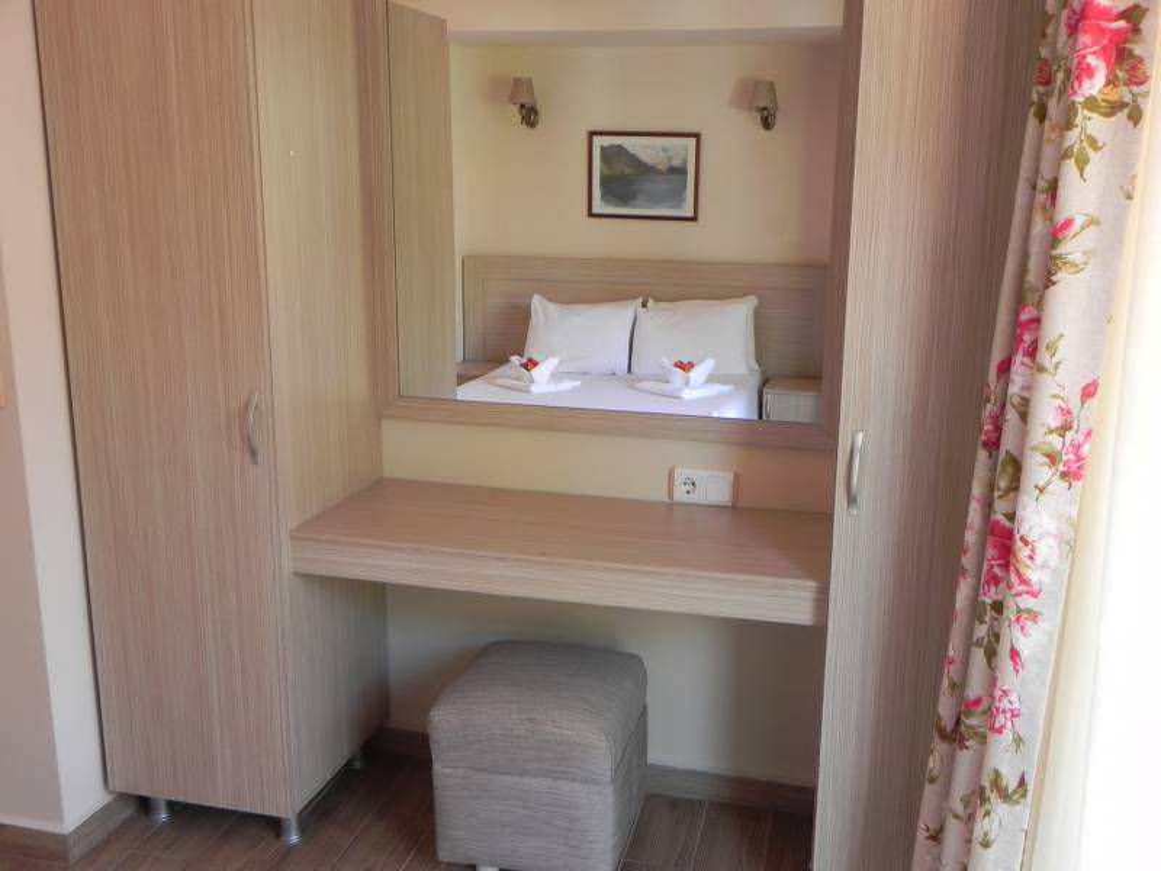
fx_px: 1107
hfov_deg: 55.4
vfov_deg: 42.9
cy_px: 436
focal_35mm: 33
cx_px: 580
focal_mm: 5.9
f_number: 2.8
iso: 184
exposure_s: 1/30
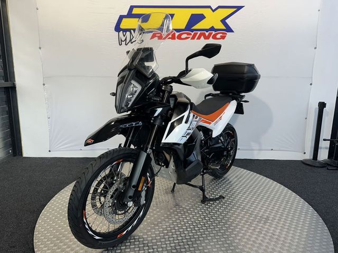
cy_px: 126
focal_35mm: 24
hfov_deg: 71.6
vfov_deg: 56.8
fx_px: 234
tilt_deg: -10.8
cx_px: 169
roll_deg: -1.3
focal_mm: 6.86
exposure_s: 1/100
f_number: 1.78
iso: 64
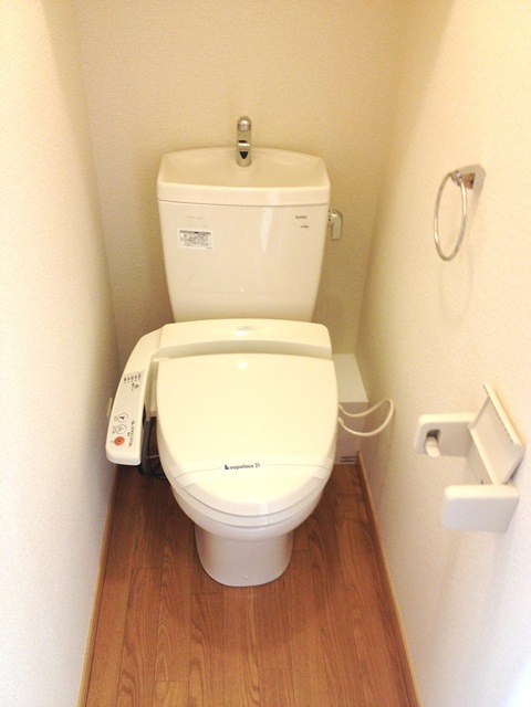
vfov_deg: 52.6
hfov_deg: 40.7
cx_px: 266
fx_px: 716
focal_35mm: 35
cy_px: 354
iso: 80
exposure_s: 1/20
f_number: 2.4
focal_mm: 4.28
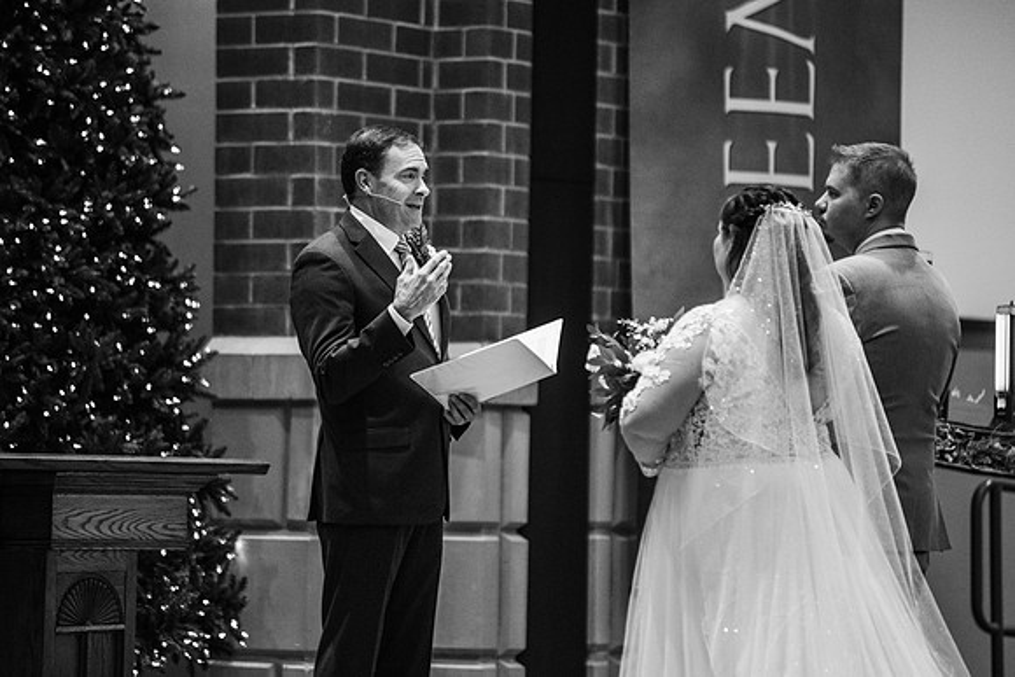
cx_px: 508
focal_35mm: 200
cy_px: 338
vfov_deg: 6.9
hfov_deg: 10.3
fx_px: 5640
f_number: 2.8
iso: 2000
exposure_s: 1/250
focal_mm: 200
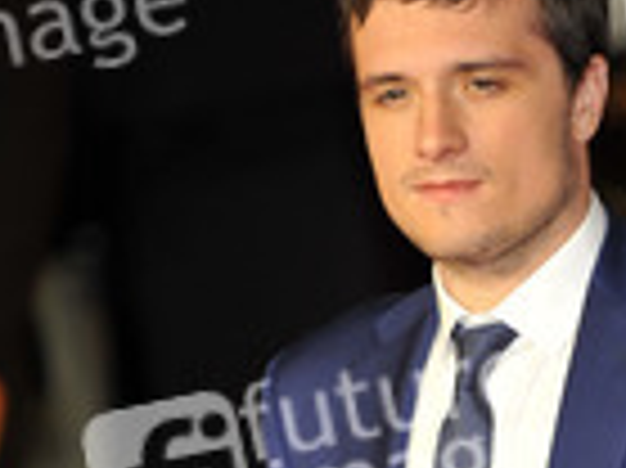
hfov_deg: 4.2
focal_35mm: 470
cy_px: 684
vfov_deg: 3.2
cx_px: 448
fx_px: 8492
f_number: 4
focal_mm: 170
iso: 1000
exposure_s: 1/250
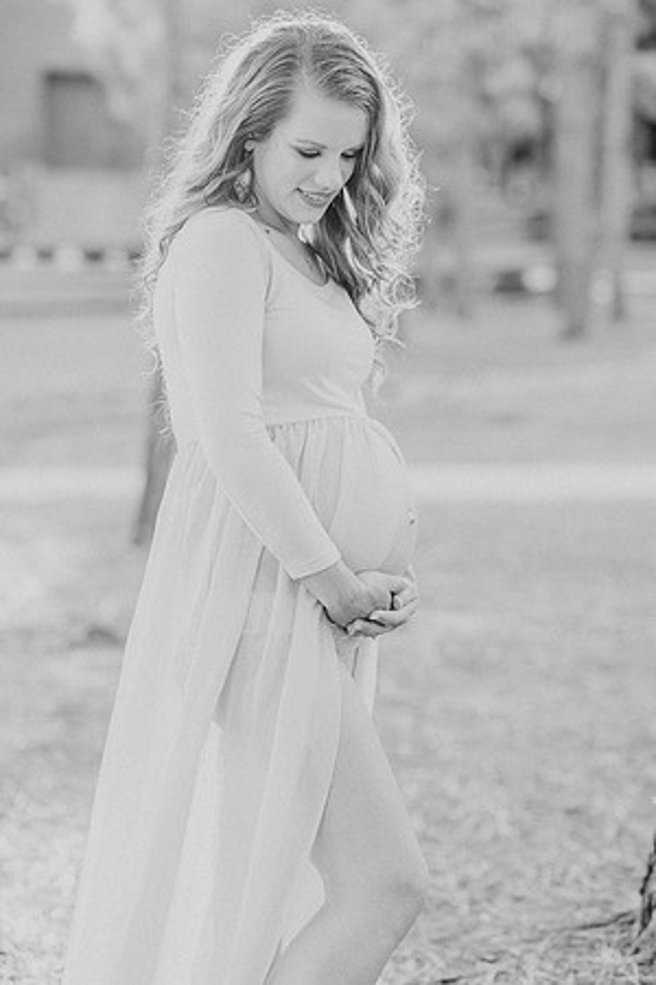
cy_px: 492
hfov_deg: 16.1
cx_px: 328
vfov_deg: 23.9
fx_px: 2323
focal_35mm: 85
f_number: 2.5
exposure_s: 1/200
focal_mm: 85
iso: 160
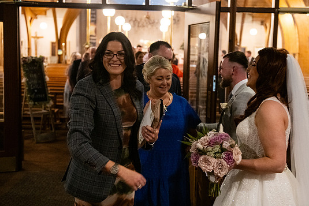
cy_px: 95
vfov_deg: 26.0
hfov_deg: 38.2
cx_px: 166
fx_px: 446
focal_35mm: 52
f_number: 3.5
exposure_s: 1/160
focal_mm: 48
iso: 2500
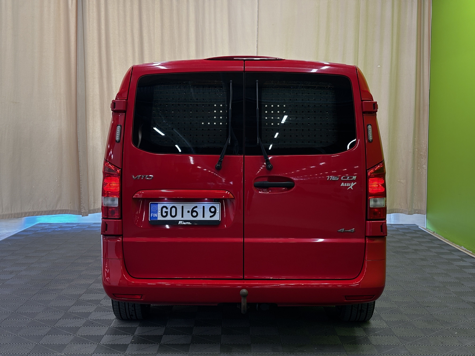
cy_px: 178
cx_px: 238
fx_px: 714
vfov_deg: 28.0
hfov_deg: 36.8
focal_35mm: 52
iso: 50
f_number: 1.6
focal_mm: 5.96
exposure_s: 1/50
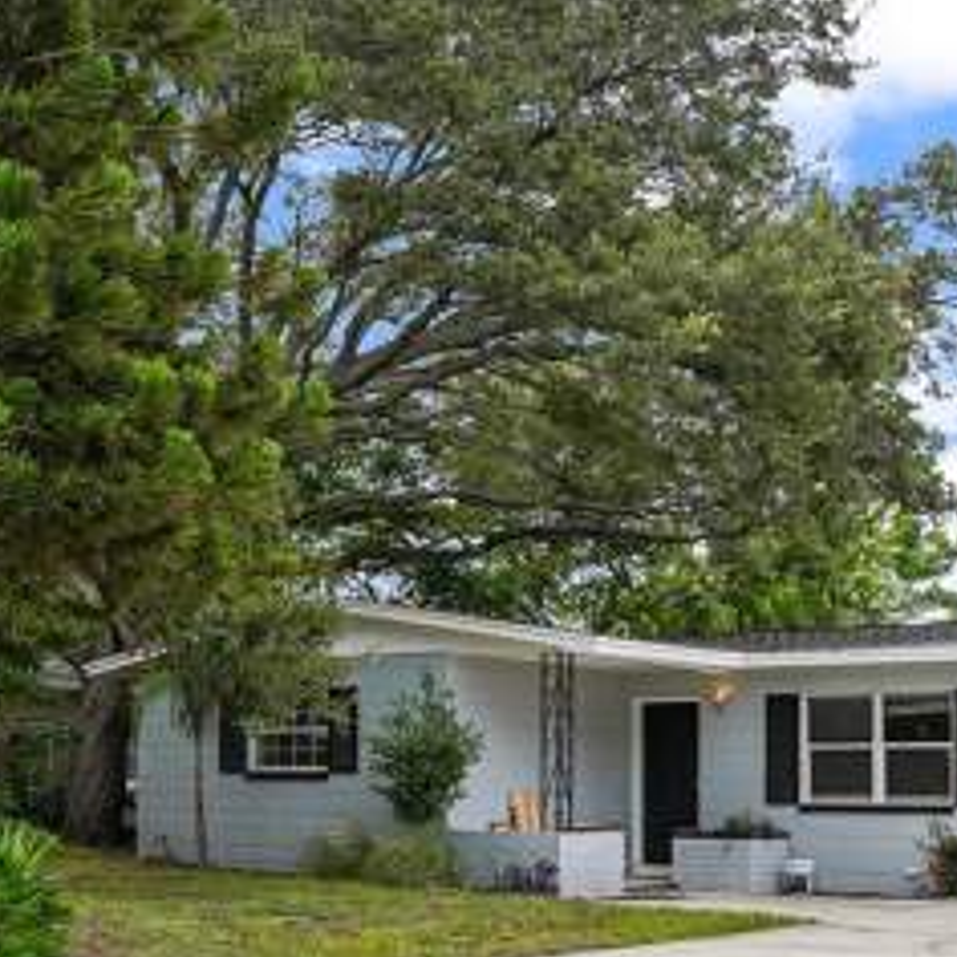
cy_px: 878
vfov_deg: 32.8
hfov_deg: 34.7
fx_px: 1533
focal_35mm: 49
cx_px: 491
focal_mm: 17
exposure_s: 1/200
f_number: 8
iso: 200
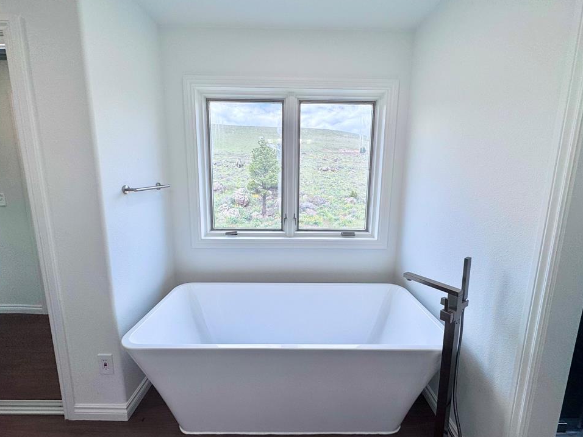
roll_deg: -1.1
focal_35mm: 15
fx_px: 253
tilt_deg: -9.3
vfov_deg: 81.7
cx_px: 294
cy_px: 217
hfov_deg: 98.2
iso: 40
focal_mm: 2.22
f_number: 2.2
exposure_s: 1/405
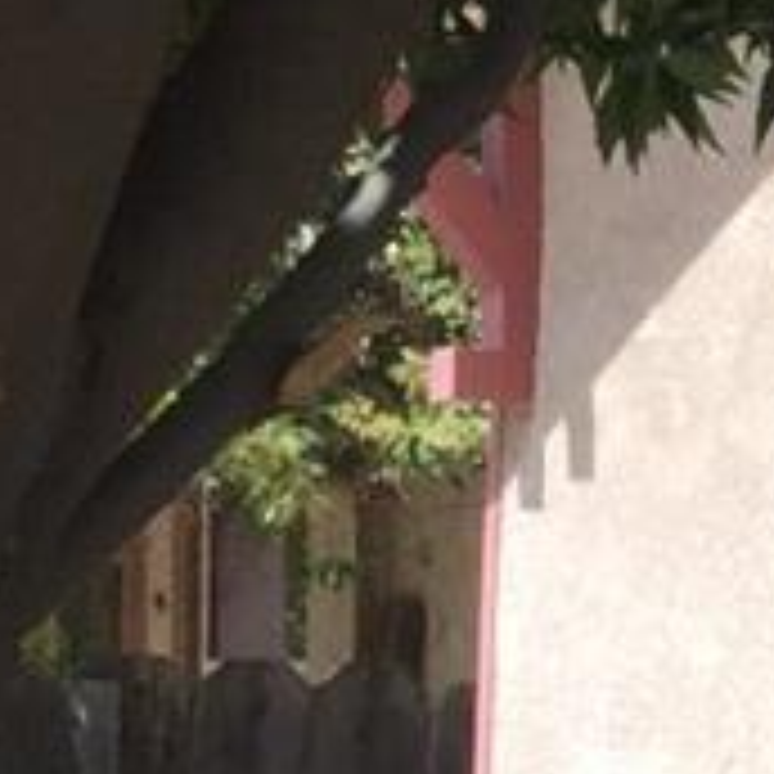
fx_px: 5641
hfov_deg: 6.7
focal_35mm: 223
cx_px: 2704
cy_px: 616
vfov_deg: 7.8
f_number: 2.2
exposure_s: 1/1041
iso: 32
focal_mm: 4.15
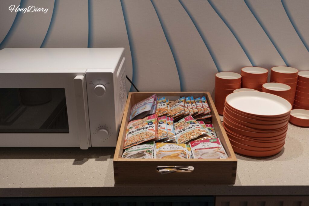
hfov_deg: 49.5
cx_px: 154
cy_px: 103
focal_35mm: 39
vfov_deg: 34.2
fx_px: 335
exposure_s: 1/160
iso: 2000
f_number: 5
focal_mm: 39
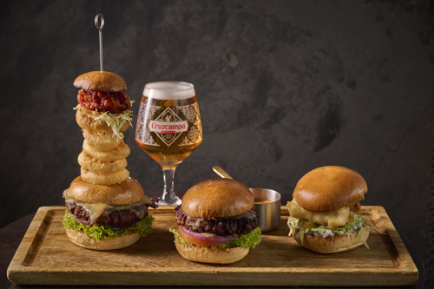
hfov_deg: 27.7
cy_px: 144
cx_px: 217
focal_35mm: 73
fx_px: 880
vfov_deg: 18.7
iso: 500
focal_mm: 73
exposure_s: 1/125
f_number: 8
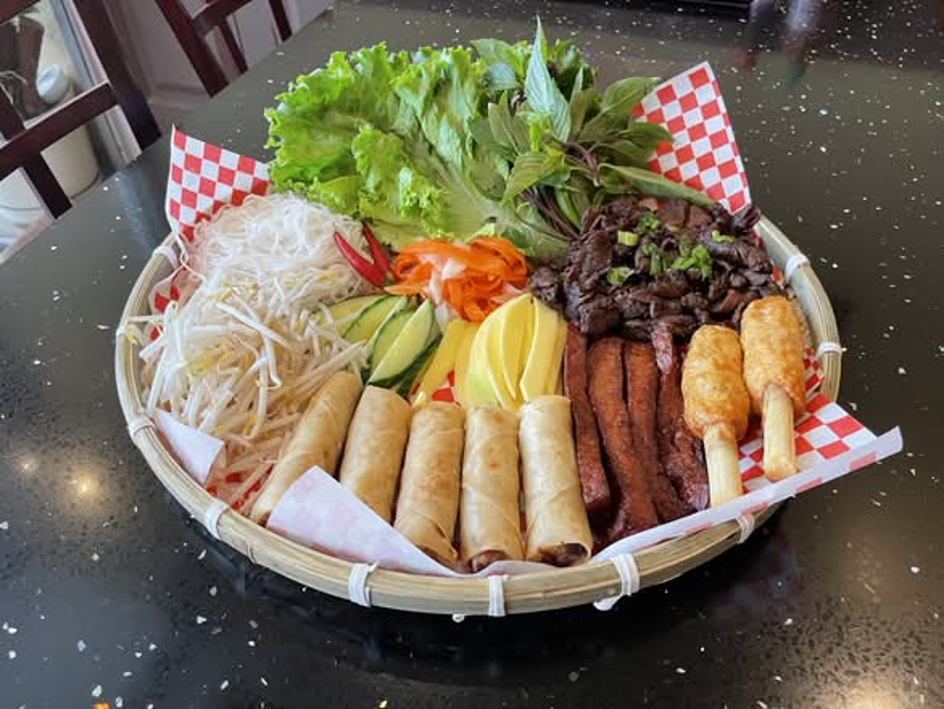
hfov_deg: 69.4
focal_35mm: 25
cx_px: 472
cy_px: 354
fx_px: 682
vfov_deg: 54.9
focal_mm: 5.1
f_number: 1.6
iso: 100
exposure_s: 1/60
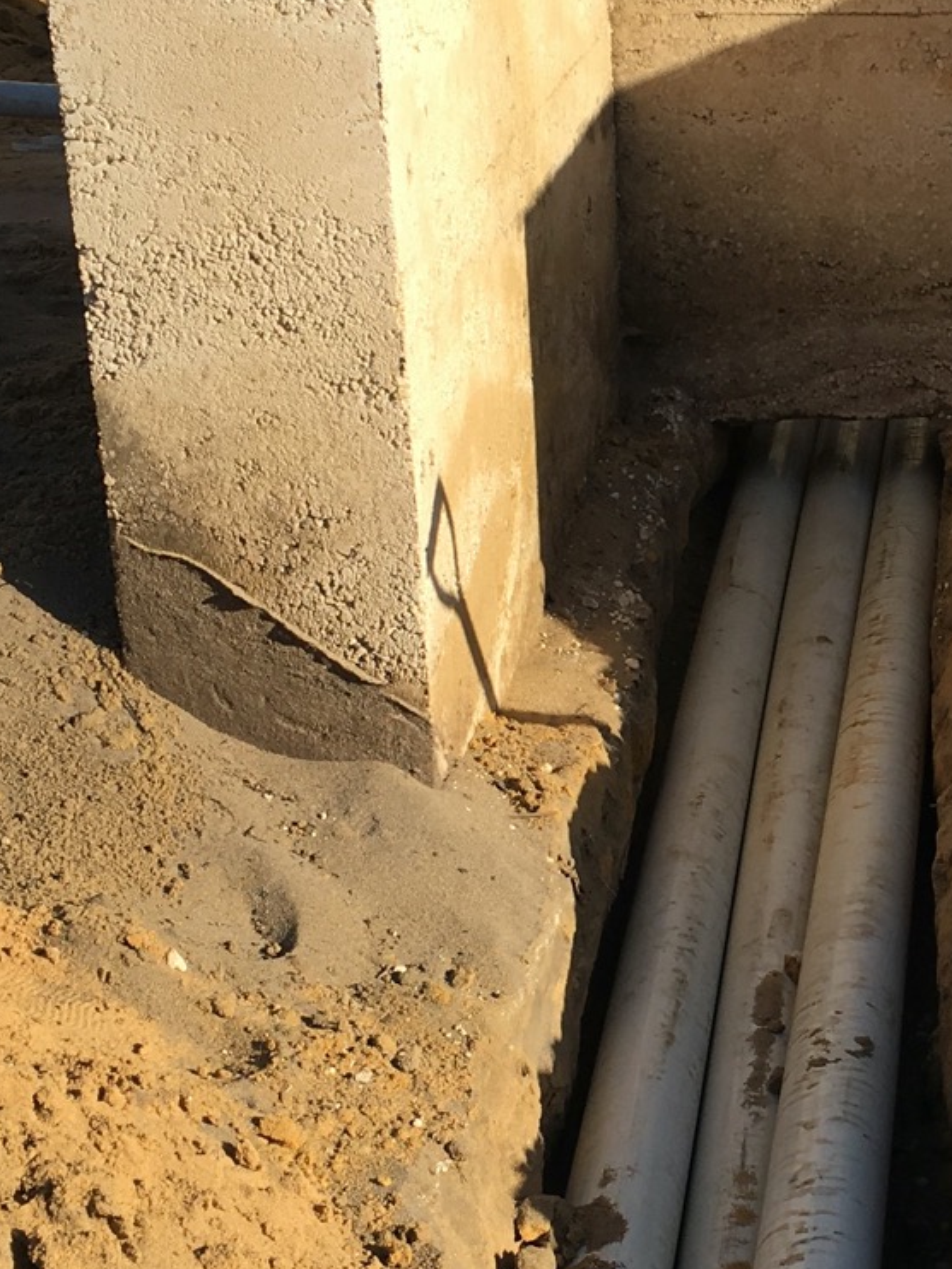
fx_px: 2932
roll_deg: -0.1
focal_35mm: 80
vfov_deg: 24.4
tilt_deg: -20.8
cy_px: 737
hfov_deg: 18.1
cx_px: 867
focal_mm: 4.15
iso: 25
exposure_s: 1/1202
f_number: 2.2
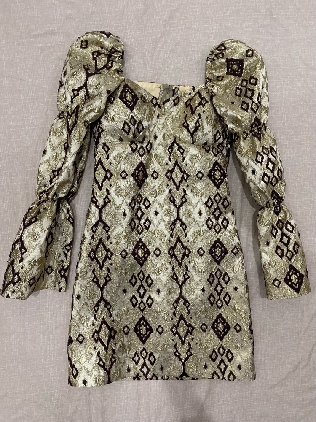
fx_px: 316
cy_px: 211
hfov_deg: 53.1
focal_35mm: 26
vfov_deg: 67.3
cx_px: 158
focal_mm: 4.2
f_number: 1.6
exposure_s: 1/60
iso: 400
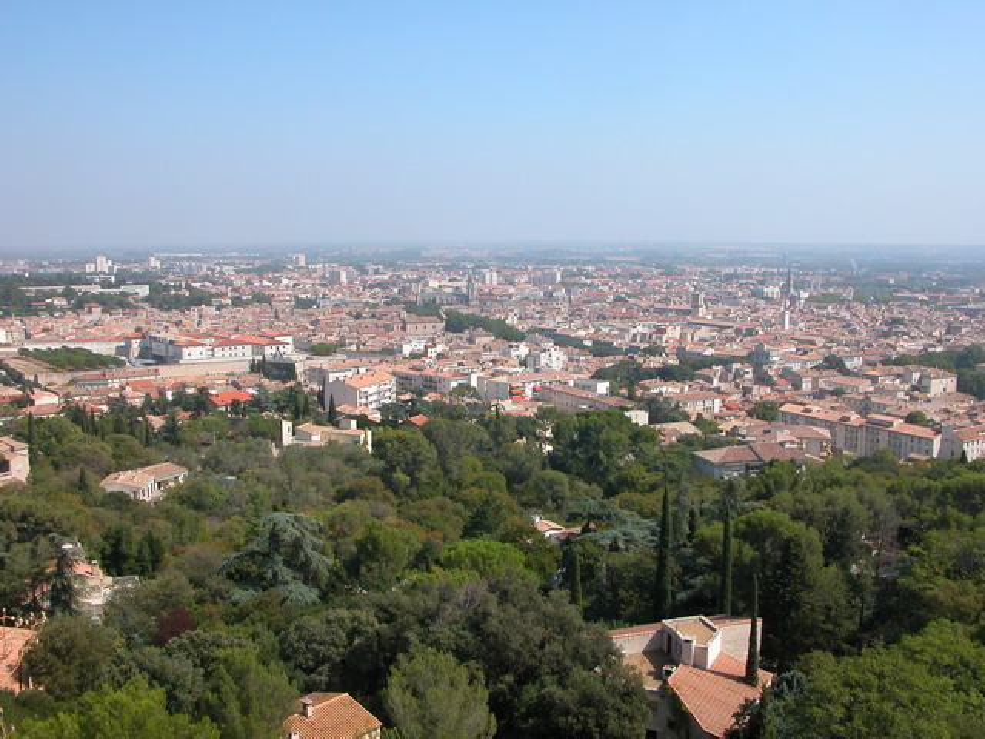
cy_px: 370
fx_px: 996
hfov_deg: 52.6
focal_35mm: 35
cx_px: 492
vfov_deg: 40.7
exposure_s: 1/282
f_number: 6.3
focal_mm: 8.9
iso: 100
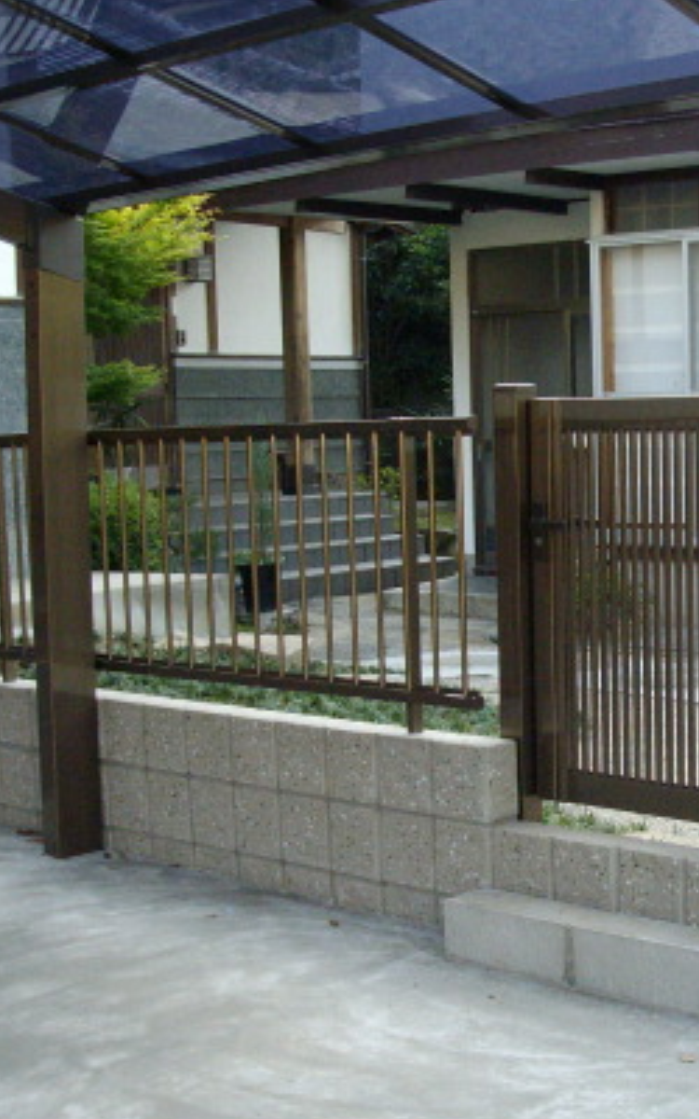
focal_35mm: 61
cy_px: 601
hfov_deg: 20.7
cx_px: 682
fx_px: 1859
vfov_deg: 33.5
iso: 160
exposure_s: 1/200
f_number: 2.7
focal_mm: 6
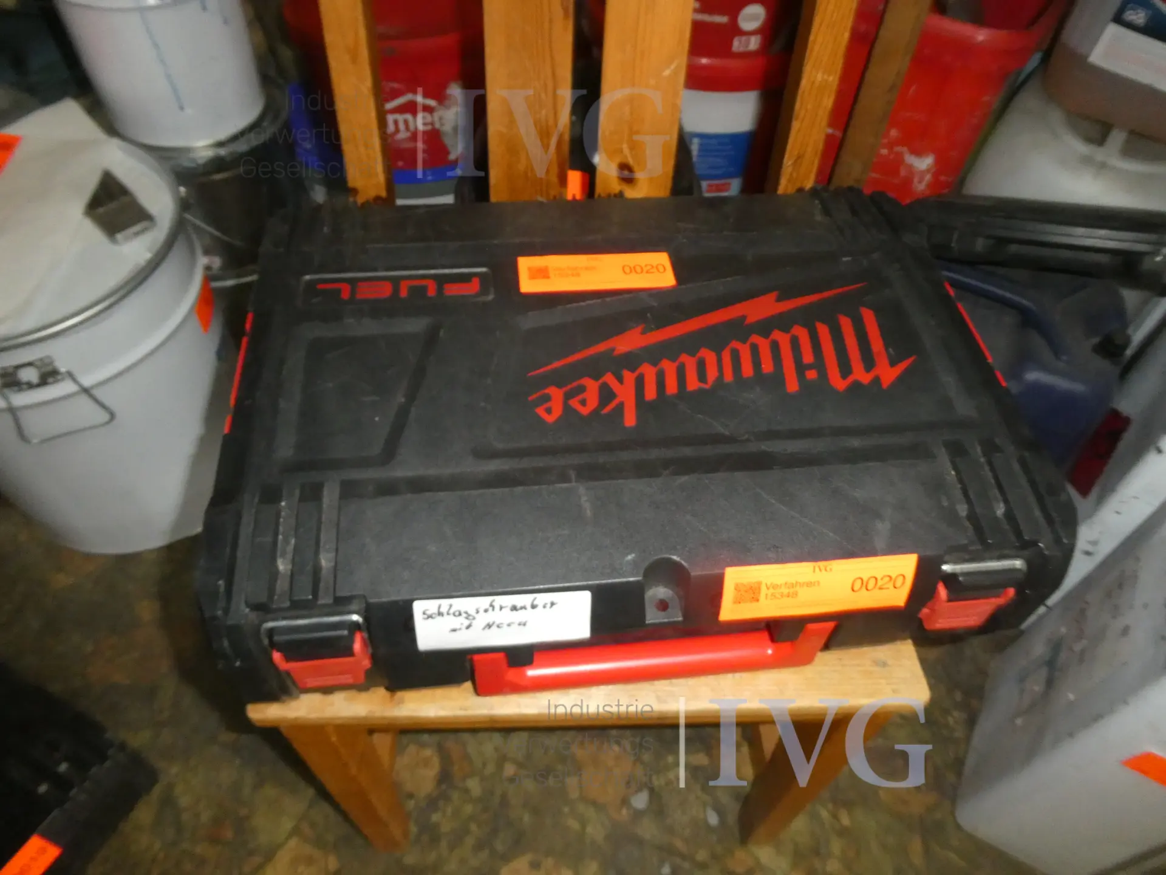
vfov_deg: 56.8
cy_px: 438
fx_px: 808
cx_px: 583
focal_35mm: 24
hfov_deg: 71.6
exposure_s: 1/60
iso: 800
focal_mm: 4.3
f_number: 3.3
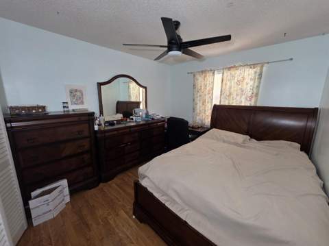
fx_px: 123
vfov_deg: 89.8
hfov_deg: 106.2
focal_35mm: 13
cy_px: 123
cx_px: 164
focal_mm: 2.2
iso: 250
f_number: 1.9
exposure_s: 1/60
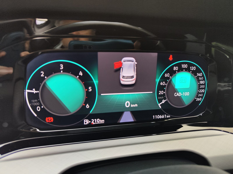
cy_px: 87
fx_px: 155
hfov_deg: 73.9
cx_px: 116
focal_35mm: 23
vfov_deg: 58.9
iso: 252
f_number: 1.69
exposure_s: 1/100
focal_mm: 7.01
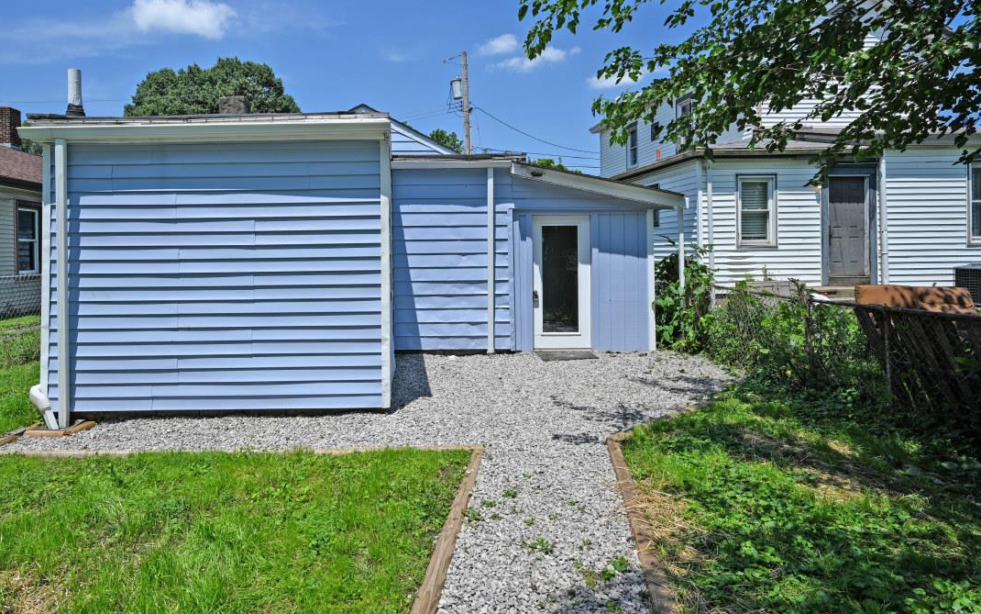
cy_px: 251
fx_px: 535
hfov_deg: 84.1
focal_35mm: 20
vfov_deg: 59.3
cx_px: 396
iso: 100
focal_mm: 14
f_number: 8
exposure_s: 1/500
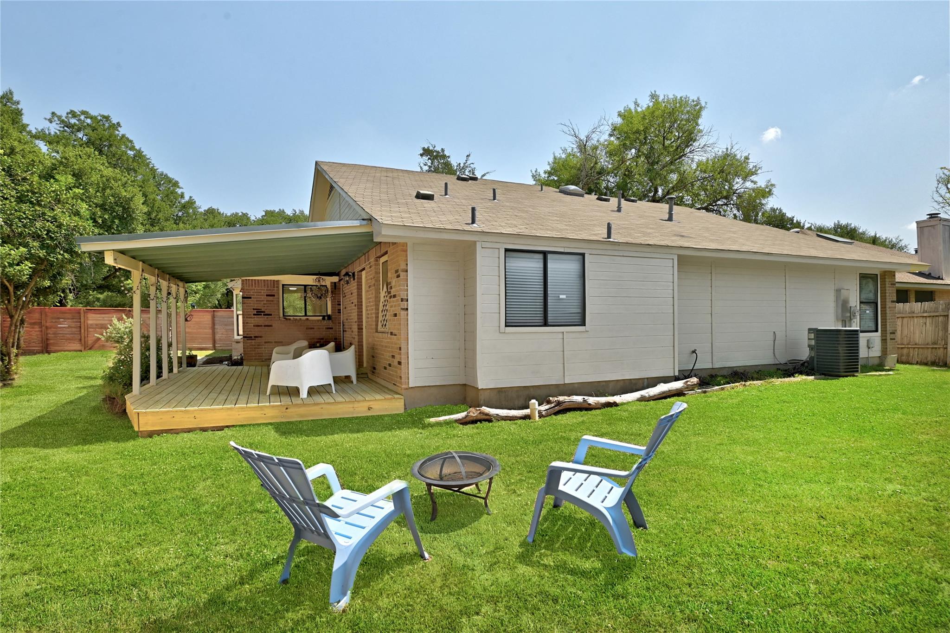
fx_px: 475
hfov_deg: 90.0
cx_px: 475
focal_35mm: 18
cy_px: 316
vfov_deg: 67.4
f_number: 10
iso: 400
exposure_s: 1/320
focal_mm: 18
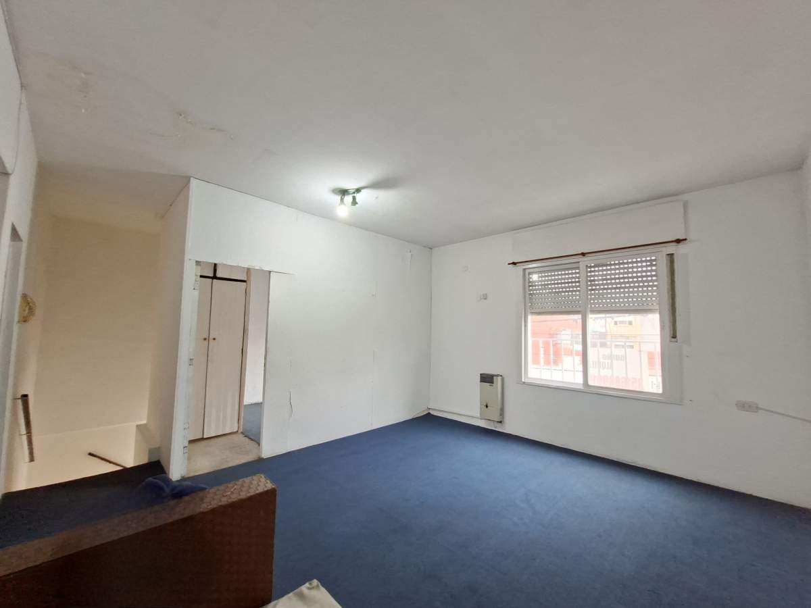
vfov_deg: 89.9
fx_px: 305
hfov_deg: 106.2
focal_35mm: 13
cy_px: 304
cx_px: 406
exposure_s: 1/24
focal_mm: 1.74
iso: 320
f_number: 2.2
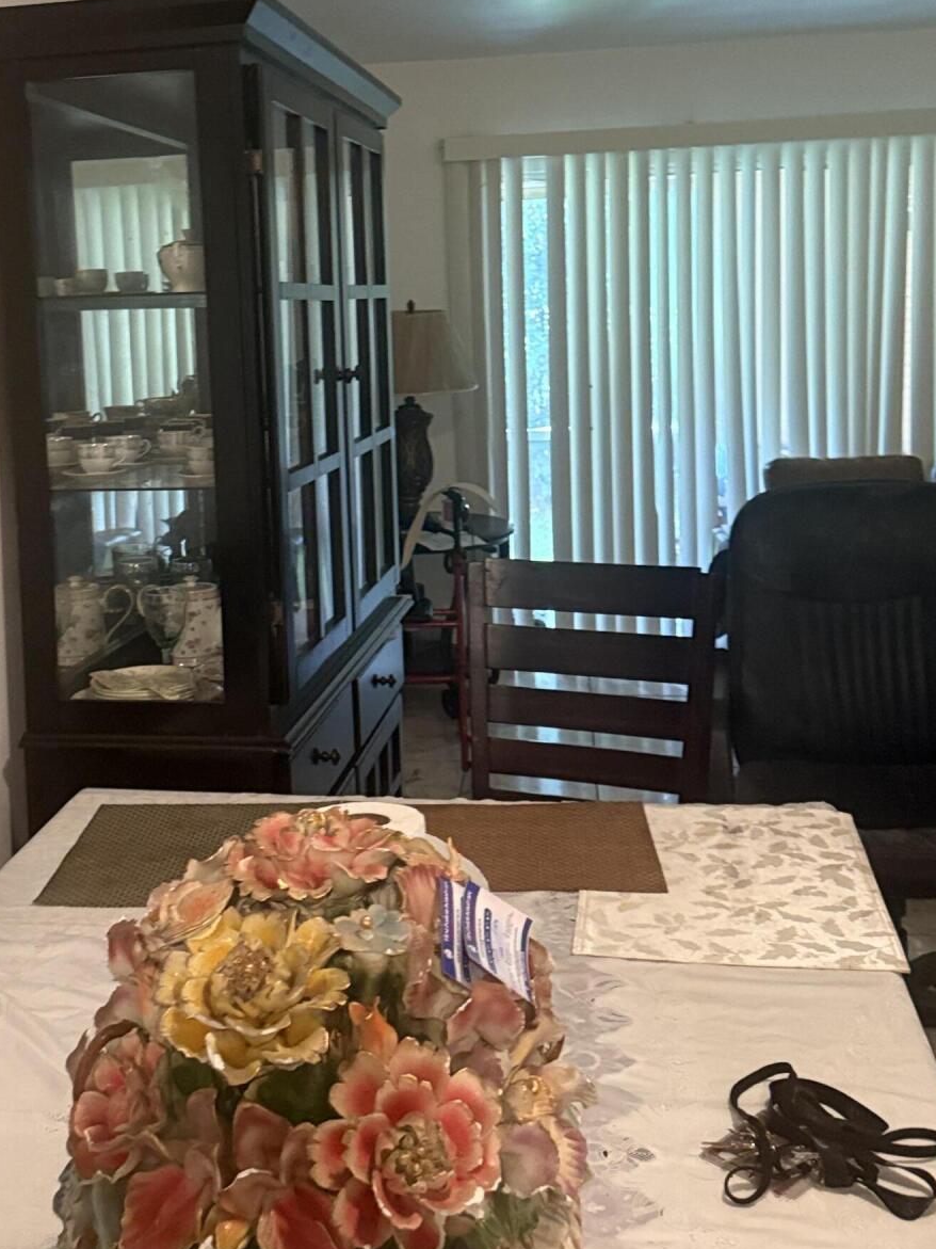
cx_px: 328
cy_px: 418
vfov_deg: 45.1
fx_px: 1478
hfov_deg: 34.9
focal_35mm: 41
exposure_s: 1/60
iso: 800
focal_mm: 6.76
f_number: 1.78
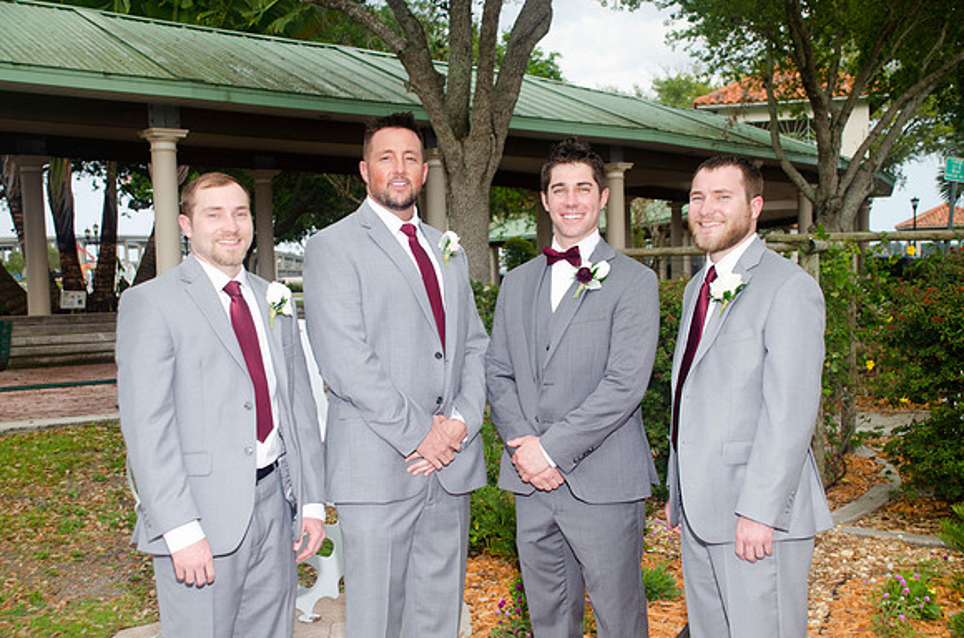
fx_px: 1283
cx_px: 482
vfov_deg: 27.9
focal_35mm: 48
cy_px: 319
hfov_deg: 41.2
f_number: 5.6
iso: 100
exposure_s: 1/250
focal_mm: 32
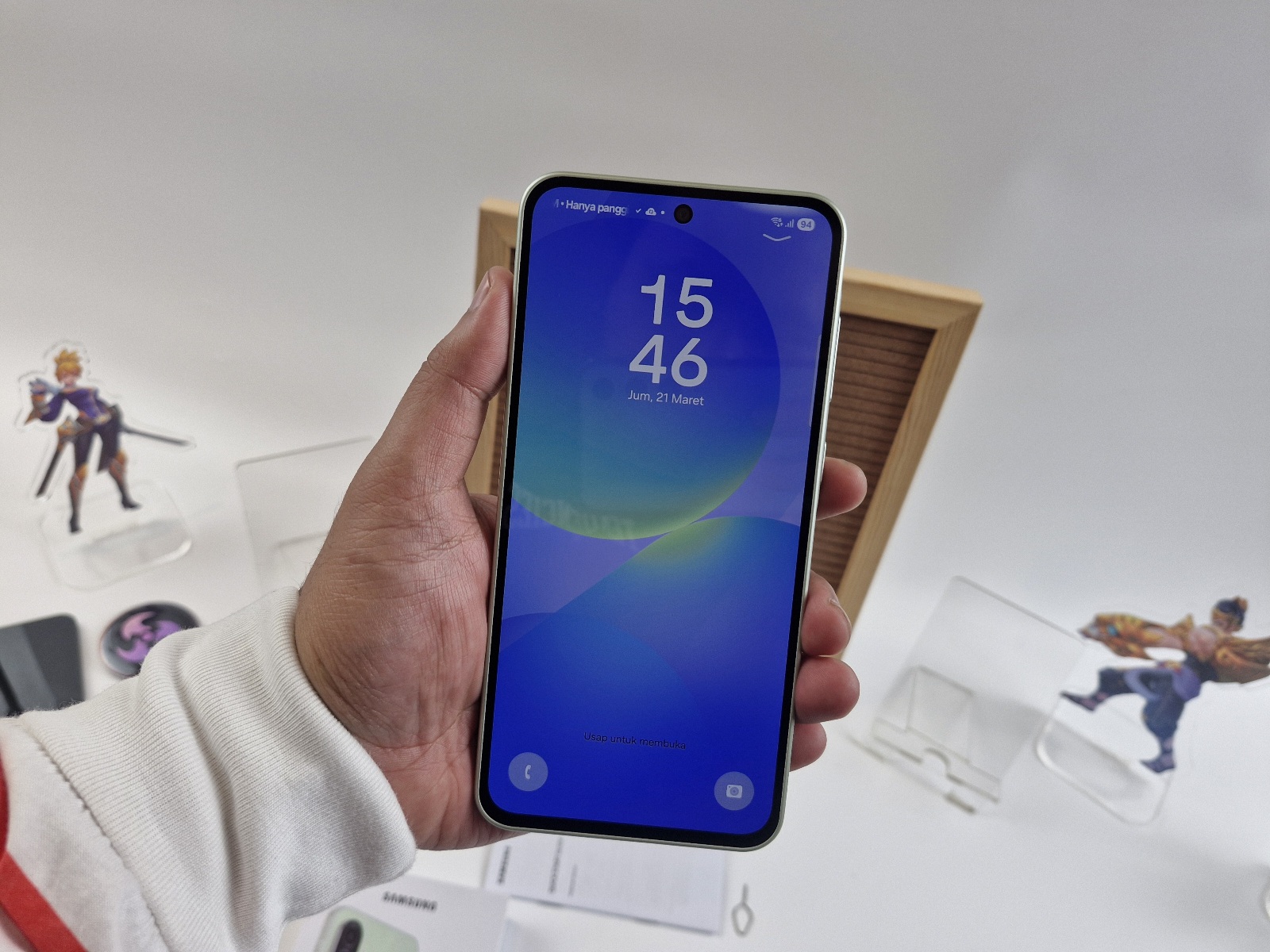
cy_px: 476
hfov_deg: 73.9
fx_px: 844
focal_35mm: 23
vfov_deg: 58.9
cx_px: 635
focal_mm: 5.54
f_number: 1.8
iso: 50
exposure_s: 1/182
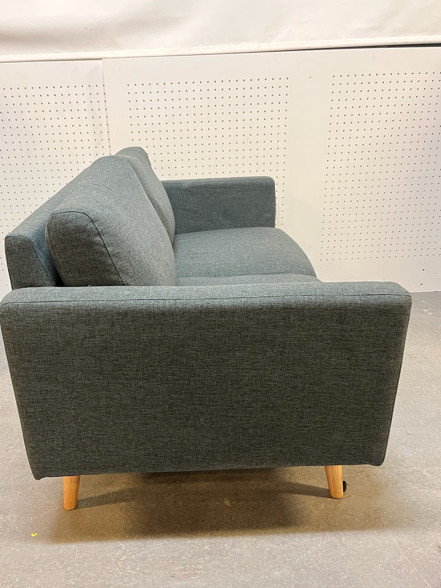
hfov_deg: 45.3
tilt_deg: -25.8
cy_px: 346
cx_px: 193
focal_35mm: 31
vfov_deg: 58.0
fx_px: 527
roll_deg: +2.2
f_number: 1.6
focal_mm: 5.1
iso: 500
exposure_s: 1/33
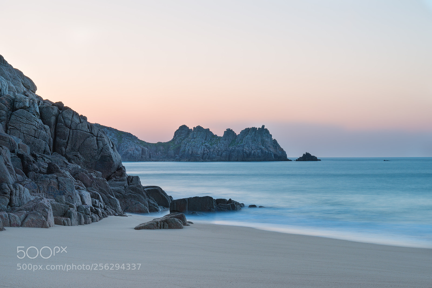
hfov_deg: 32.4
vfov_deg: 21.9
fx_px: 744
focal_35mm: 62
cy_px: 144
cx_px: 216
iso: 100
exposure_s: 15
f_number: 11
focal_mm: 62
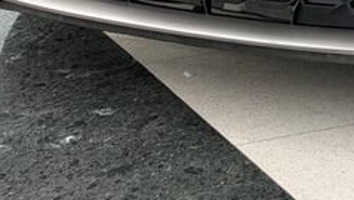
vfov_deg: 6.7
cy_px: -206
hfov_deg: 12.0
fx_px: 1663
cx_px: 345
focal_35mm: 177
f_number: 1.78
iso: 80
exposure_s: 1/1513
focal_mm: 6.76
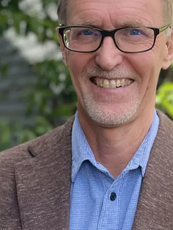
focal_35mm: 86
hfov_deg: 17.1
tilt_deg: +0.6
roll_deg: +0.3
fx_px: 573
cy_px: 105
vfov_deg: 22.8
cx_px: 107
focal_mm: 4.2
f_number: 1.6
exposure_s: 1/1221
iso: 50
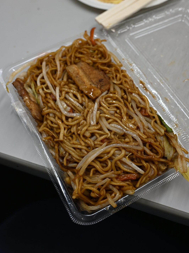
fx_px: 400
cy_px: 113
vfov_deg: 34.9
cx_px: 96
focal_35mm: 55
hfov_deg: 26.6
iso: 560
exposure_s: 1/100
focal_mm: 50
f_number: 6.3
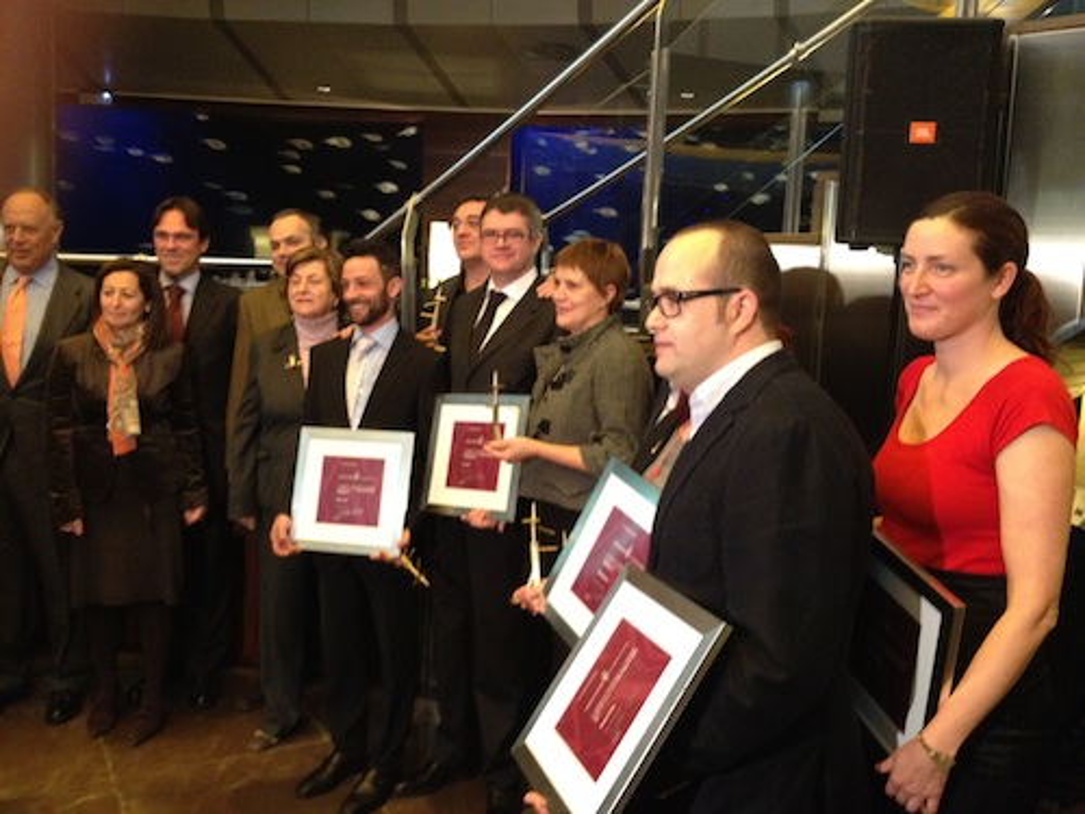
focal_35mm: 35
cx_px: 542
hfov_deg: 52.6
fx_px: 1097
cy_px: 407
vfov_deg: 40.7
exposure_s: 1/20
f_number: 2.4
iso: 400
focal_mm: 4.28
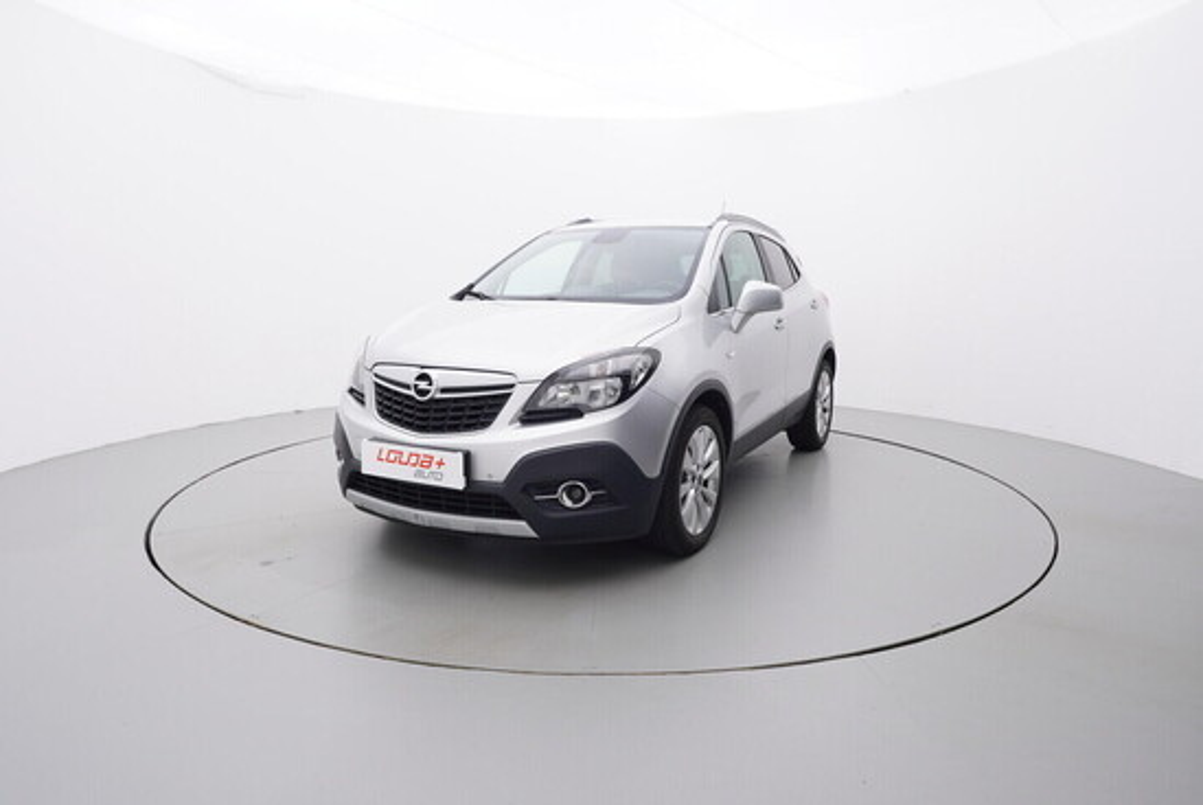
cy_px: 402
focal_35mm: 22
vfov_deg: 56.2
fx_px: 752
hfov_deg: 77.3
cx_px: 602
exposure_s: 1/80
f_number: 5
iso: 200
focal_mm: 15
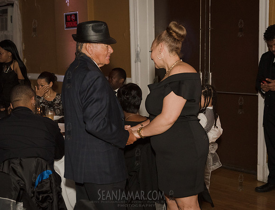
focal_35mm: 60
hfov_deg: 32.2
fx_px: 477
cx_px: 135
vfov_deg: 24.9
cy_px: 119
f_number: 3.5
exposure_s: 1/320
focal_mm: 48
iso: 2000
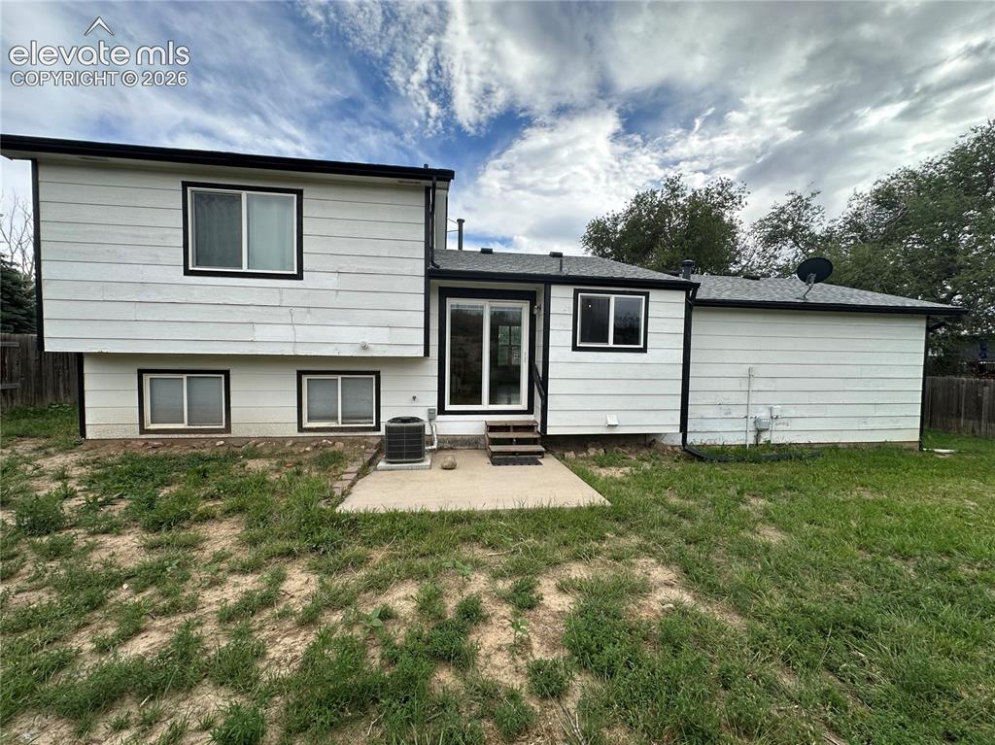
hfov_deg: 102.1
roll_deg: -1.0
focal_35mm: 14
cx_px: 498
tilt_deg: -1.6
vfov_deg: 85.6
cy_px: 372
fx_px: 402
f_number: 2.2
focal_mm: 2.22
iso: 40
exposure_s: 1/903
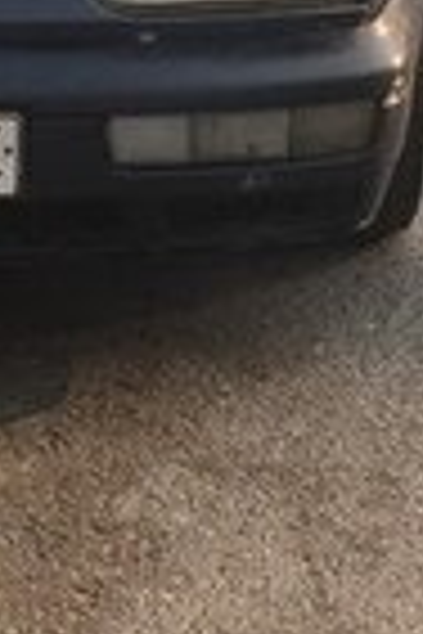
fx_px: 2485
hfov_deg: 9.6
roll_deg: -1.3
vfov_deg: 14.2
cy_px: -74
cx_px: -32
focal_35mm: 141
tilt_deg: -7.9
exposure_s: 1/557
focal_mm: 4.15
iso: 32
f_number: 2.2
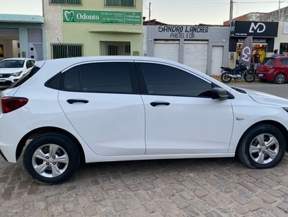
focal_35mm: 30
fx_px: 250
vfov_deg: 46.8
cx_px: 151
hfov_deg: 59.8
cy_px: 95
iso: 80
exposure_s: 1/121
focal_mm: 4.25
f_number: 1.8
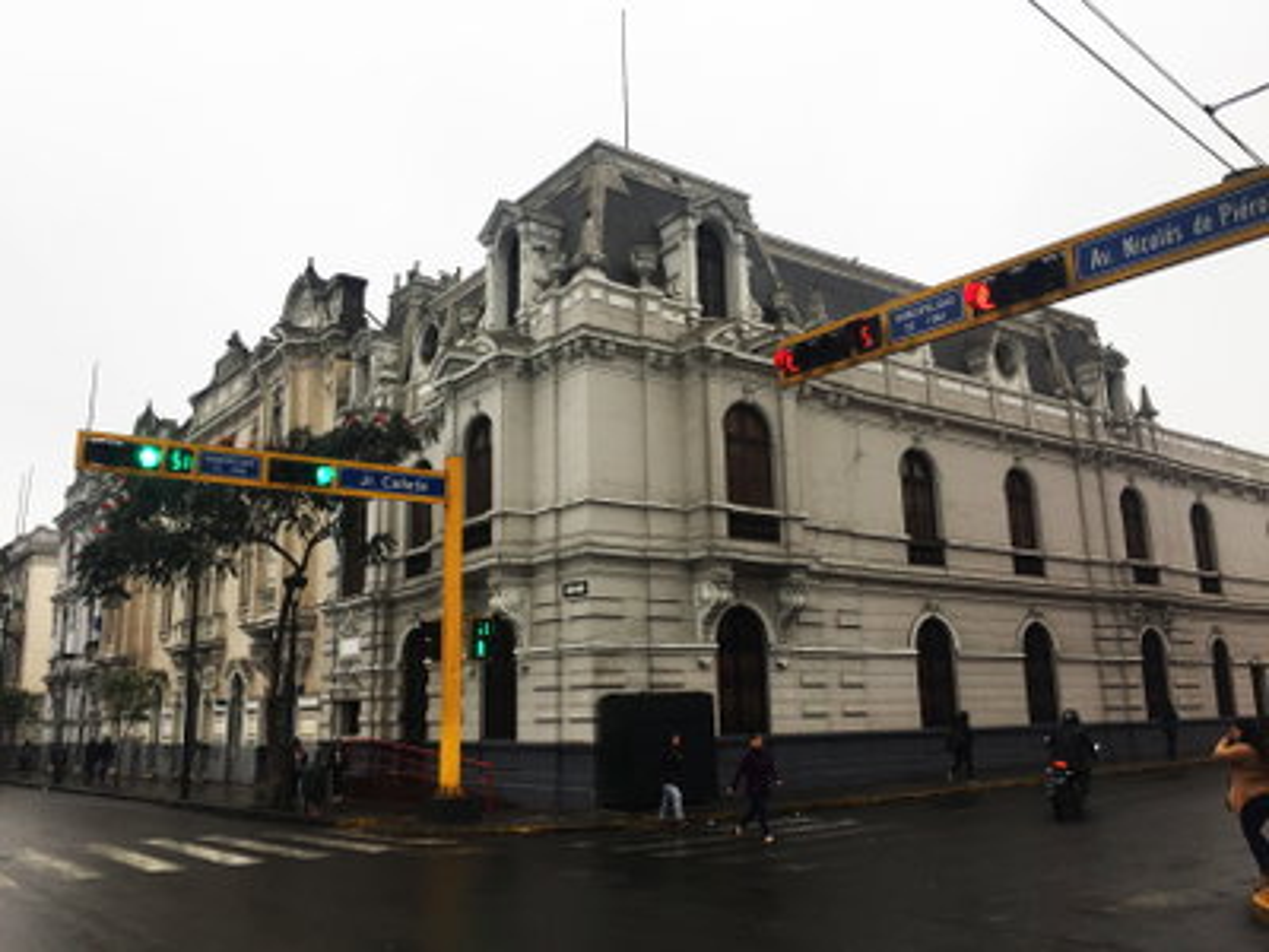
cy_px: 476
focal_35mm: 29
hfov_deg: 61.7
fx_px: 1063
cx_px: 634
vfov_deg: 48.2
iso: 32
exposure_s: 1/243
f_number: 2.2
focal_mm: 4.15
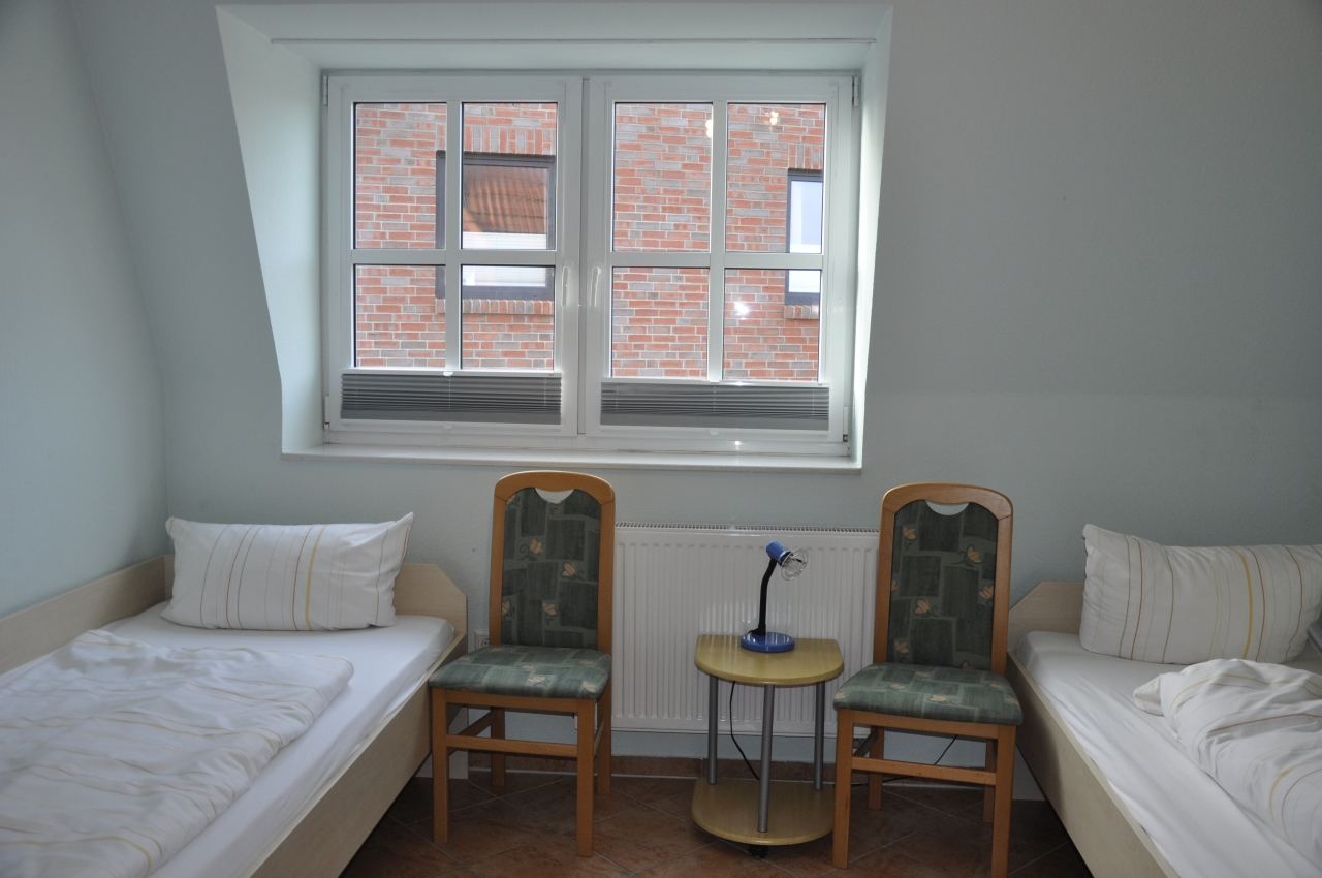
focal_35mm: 32
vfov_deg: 41.6
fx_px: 1155
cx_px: 661
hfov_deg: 59.6
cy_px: 439
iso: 560
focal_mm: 21
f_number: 3.8
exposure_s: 1/125
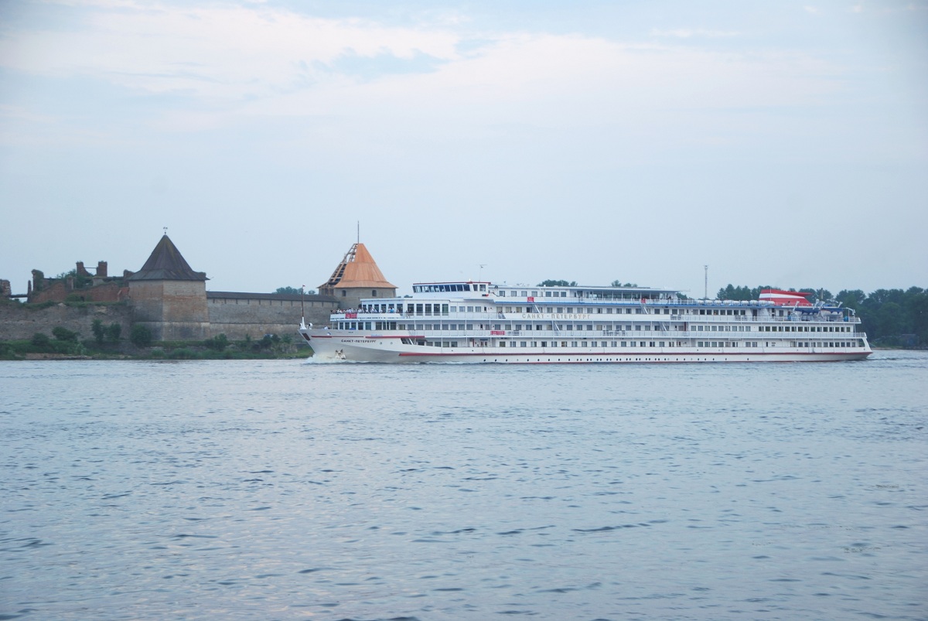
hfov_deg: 24.6
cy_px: 310
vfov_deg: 16.6
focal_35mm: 82
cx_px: 464
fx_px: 2129
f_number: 5
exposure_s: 1/20
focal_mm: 55
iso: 100
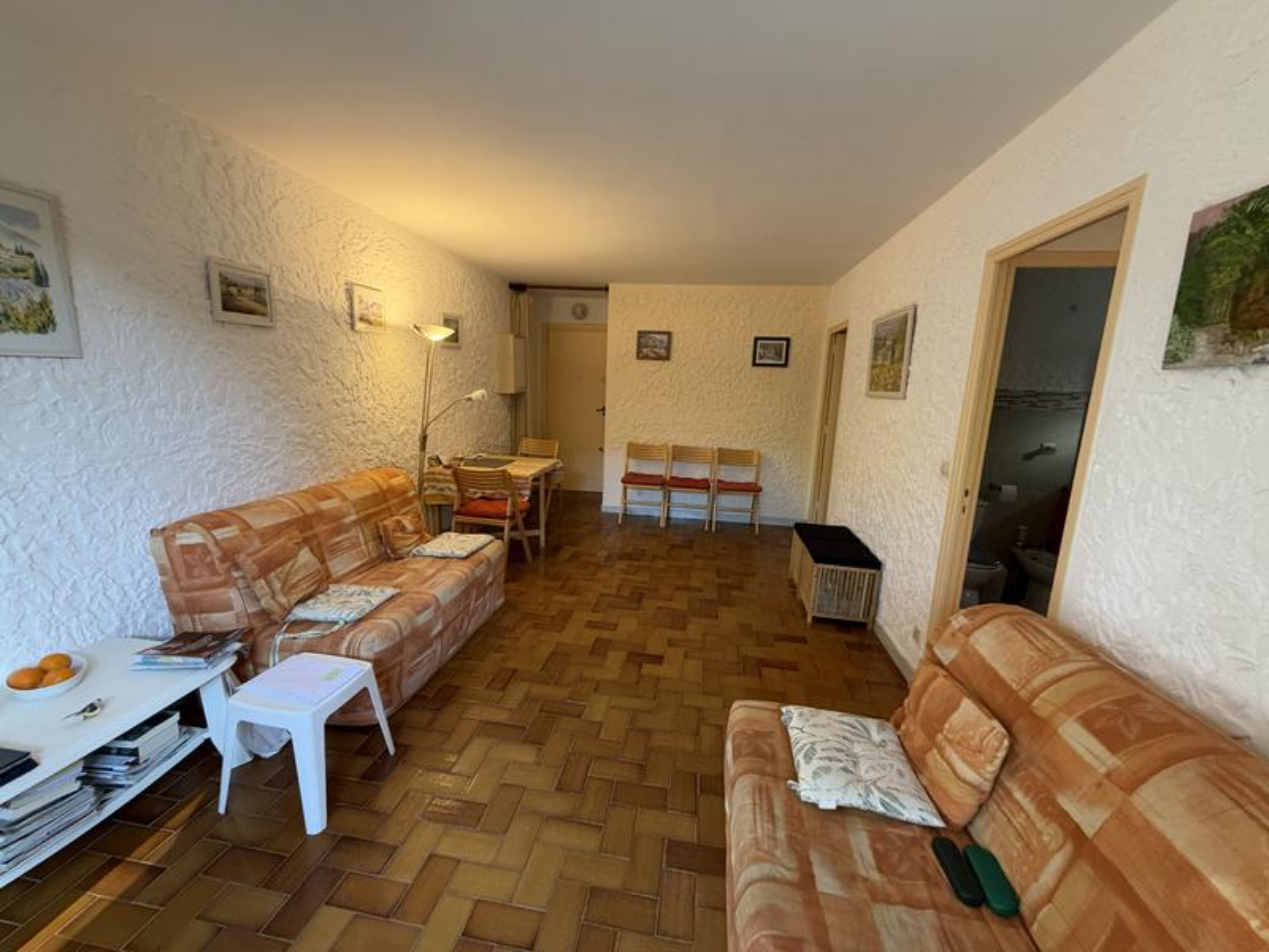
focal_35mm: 14
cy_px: 476
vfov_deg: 85.7
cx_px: 634
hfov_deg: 102.1
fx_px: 513
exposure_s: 1/80
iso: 320
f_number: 2.2
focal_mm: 2.22
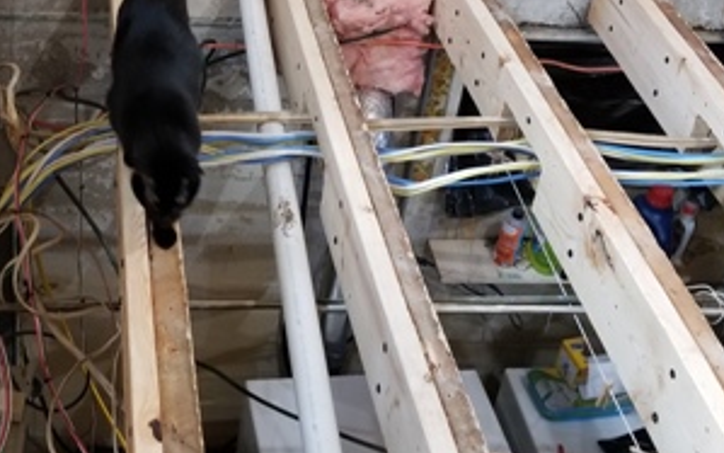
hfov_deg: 33.9
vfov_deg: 21.7
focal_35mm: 59
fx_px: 1164
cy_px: 73
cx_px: 189
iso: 250
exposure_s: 1/17
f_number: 1.7
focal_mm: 4.25
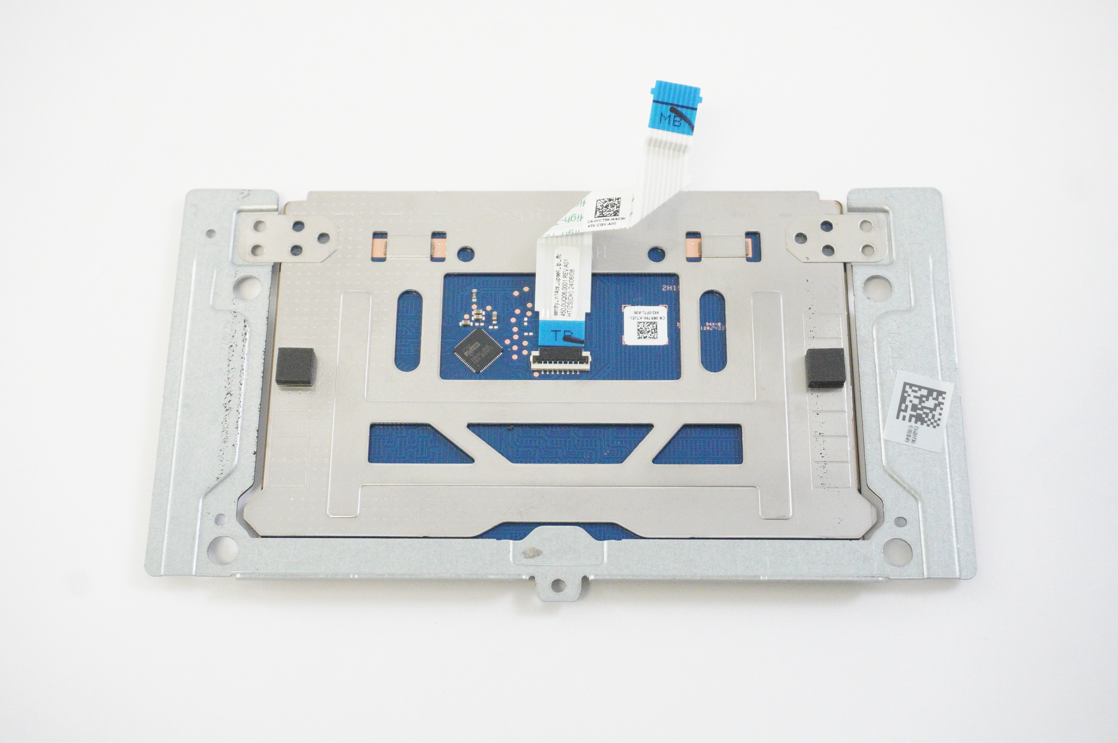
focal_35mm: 51
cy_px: 372
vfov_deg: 26.4
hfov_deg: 38.9
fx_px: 1582
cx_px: 559
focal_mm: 34
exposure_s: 1/200
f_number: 6.3
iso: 6400
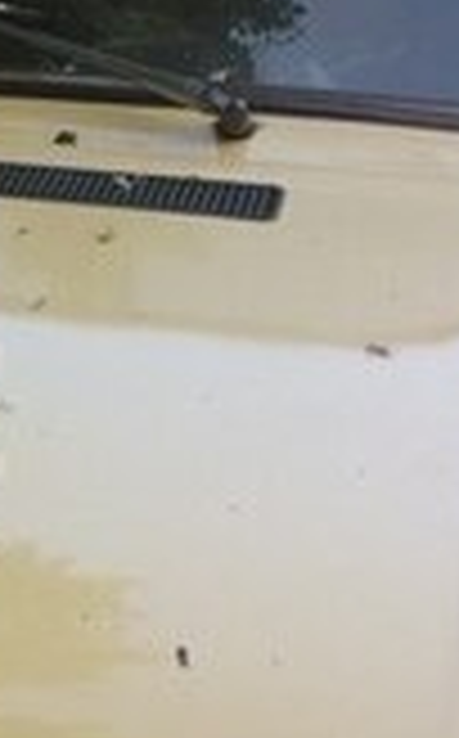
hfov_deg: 9.8
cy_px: 412
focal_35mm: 124
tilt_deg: -21.1
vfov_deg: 16.9
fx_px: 2491
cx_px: -454
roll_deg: +1.2
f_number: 2.2
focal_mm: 4.15
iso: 32
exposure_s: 1/133
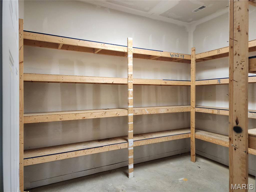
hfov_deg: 73.9
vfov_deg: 58.9
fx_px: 170
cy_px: 96
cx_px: 128
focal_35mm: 23
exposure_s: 1/120
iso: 400
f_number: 1.8
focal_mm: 6.4
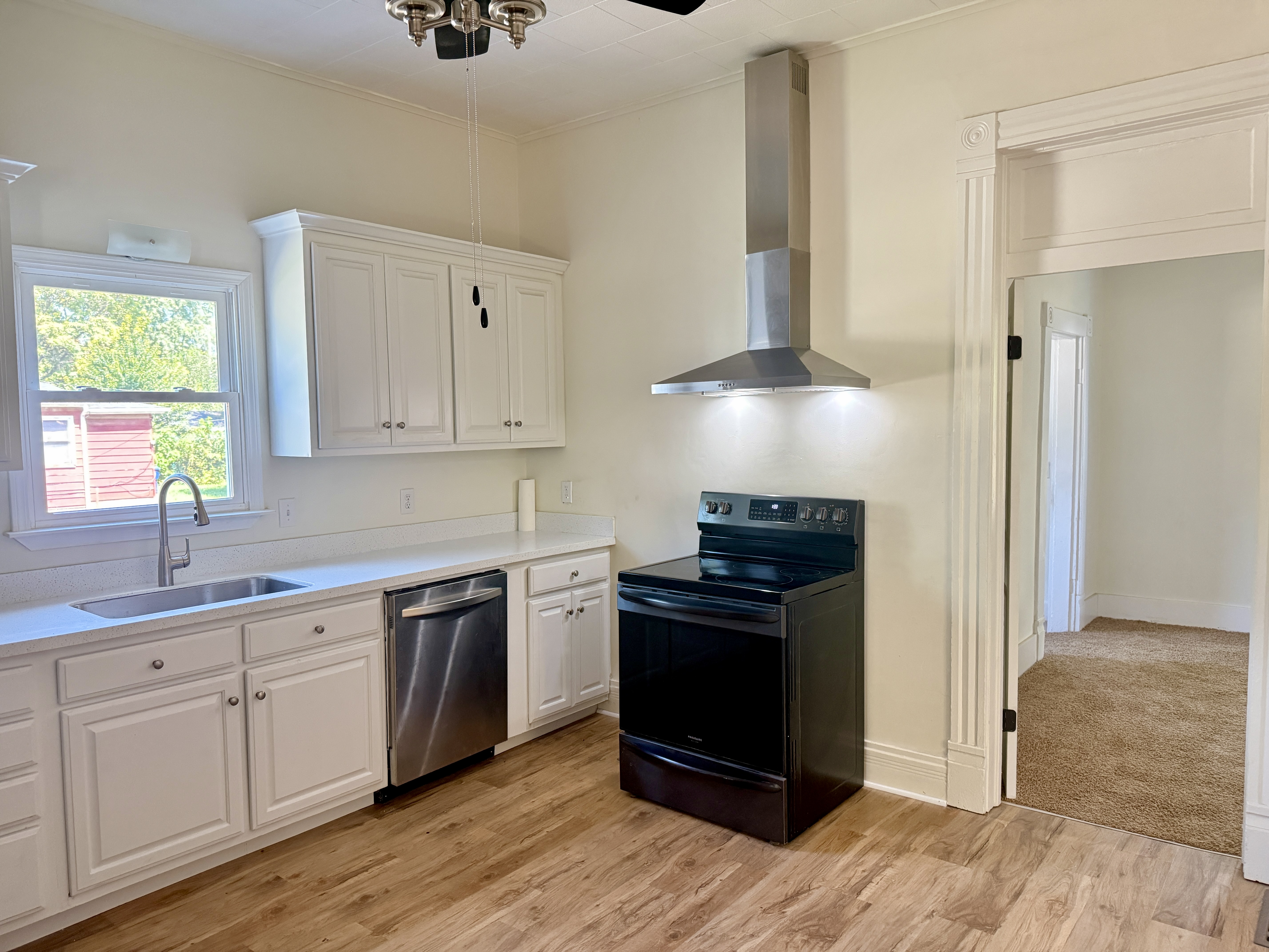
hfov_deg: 71.6
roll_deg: +1.3
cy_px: 476
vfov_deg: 56.8
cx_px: 634
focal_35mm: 24
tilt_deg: -3.7
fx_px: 880
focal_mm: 6.76
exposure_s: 1/60
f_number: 1.78
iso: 640
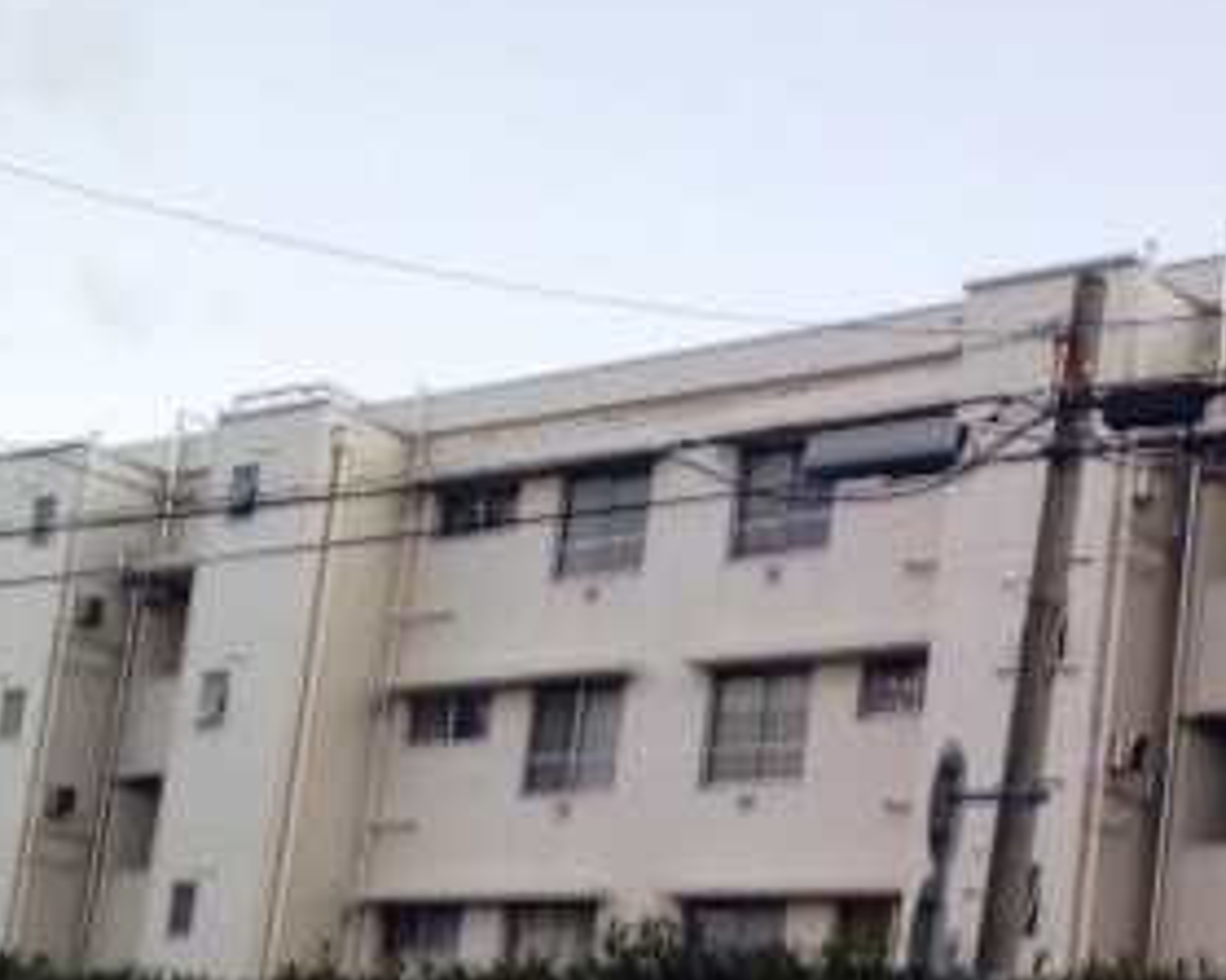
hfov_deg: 25.2
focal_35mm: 74
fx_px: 2684
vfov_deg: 20.3
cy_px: 888
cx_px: 1033
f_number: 2.4
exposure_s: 1/20
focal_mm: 4.12
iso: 100
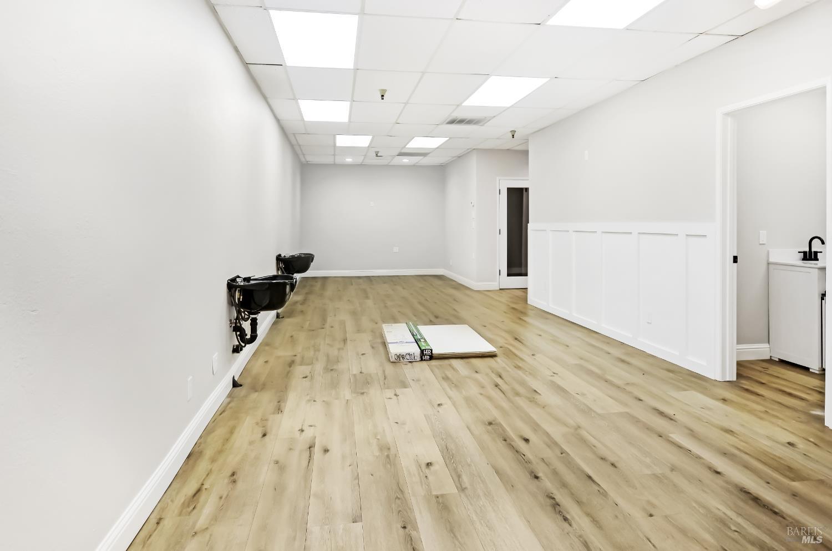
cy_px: 276
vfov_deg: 59.3
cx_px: 416
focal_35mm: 21
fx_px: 484
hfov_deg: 81.3
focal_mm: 14
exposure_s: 1/40
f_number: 3.5
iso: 100
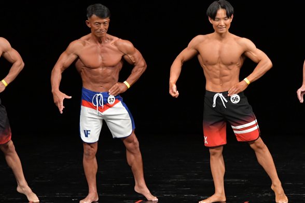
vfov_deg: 3.9
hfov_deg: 5.8
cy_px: 104
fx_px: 3014
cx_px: 164
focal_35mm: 356
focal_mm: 180
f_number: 5.6
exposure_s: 1/400
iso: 3200
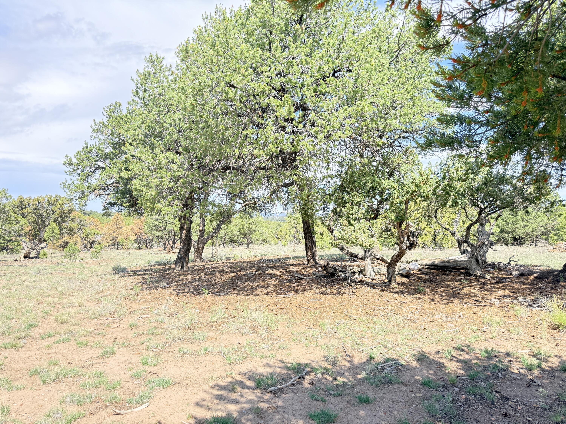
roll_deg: -0.4
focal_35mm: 24
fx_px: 392
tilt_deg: +1.7
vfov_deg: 56.8
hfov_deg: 71.6
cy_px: 212
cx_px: 283
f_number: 1.78
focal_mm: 6.76
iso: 100
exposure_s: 1/1018
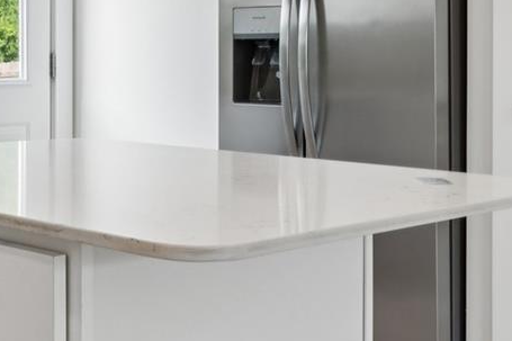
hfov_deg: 26.6
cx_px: 222
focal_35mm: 76
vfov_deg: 17.7
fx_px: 1081
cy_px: 43
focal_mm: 16.9
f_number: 13
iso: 100
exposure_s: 1/4
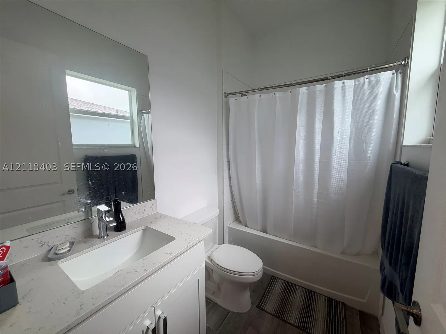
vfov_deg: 85.7
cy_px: 167
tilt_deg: -6.6
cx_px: 223
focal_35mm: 14
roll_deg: +0.4
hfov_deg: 102.1
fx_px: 180
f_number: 2.2
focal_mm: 2.22
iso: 80
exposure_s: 1/120
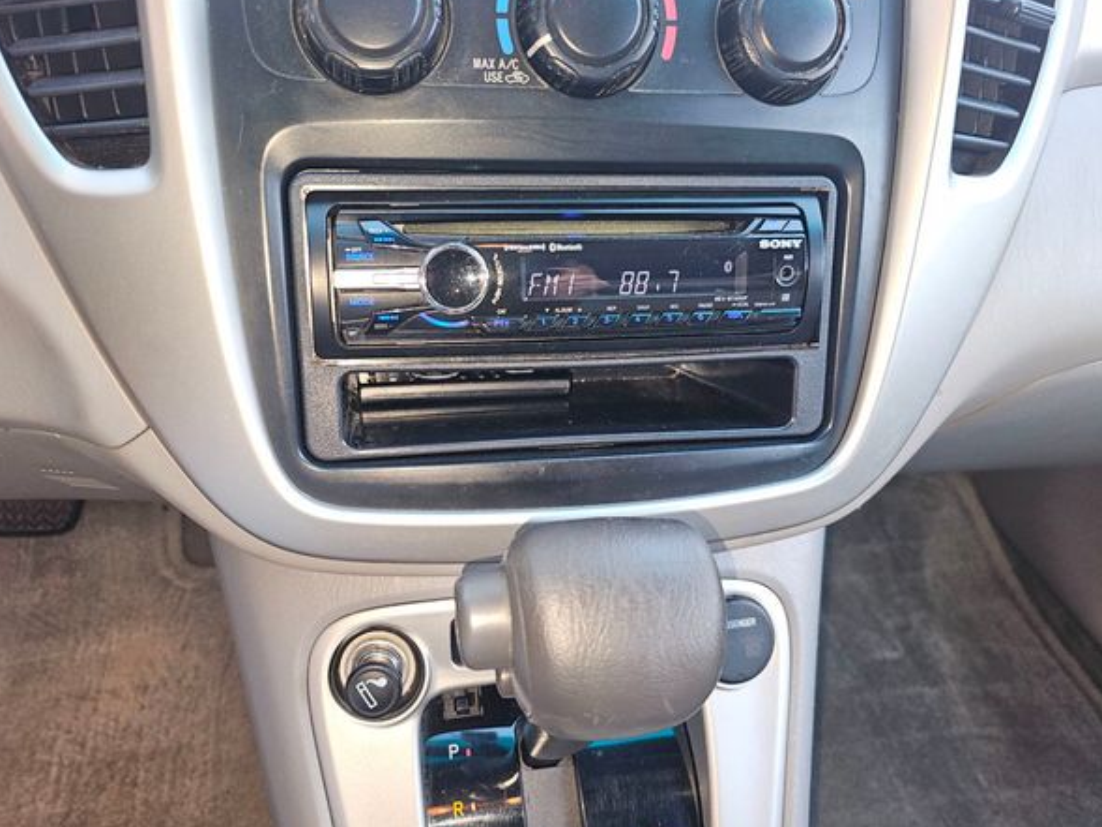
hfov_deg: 69.4
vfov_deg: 54.9
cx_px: 539
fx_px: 796
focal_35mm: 25
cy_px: 427
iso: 80
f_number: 1.7
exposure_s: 1/60
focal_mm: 6.3
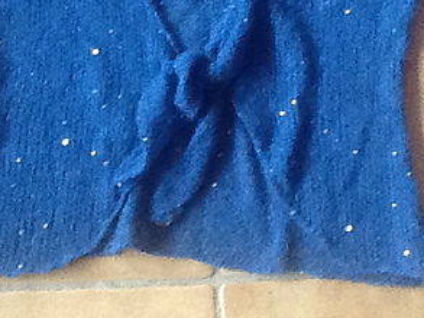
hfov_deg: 20.4
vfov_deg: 15.2
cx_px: 232
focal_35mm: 96
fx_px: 1176
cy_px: 10
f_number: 2.4
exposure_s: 1/30
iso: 250
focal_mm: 2.03
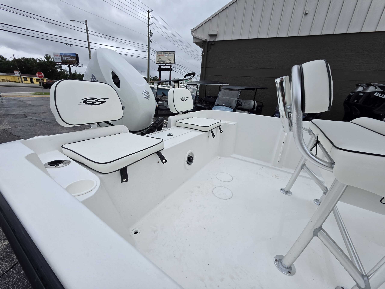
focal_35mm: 13
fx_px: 145
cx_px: 192
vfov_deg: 89.9
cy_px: 144
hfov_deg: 106.2
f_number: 1.9
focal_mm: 2.2
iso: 40
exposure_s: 1/470
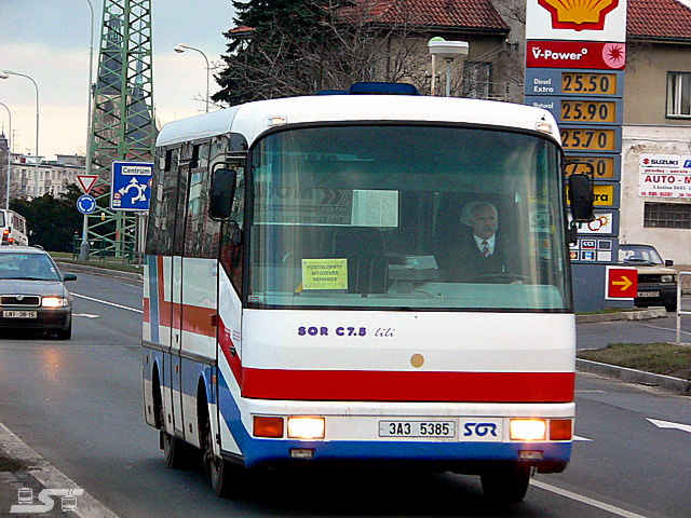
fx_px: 4212
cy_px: 259
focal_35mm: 211
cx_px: 346
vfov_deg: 7.0
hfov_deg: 9.4
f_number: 4
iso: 200
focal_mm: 27.8
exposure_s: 1/100
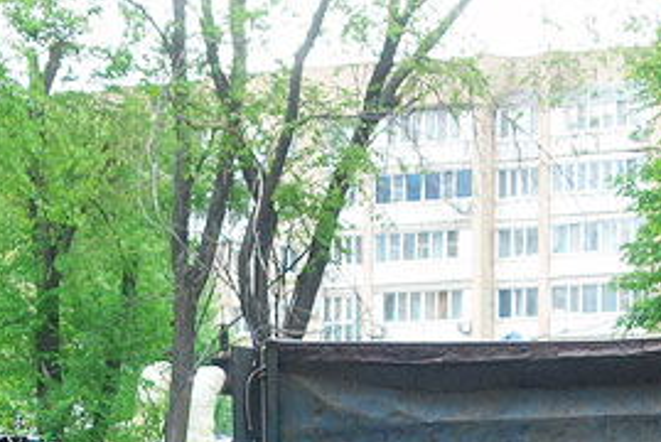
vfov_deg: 5.8
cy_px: 567
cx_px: 283
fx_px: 4338
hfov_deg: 8.7
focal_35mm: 236
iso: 125
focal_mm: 19.75
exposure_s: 1/100
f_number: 4
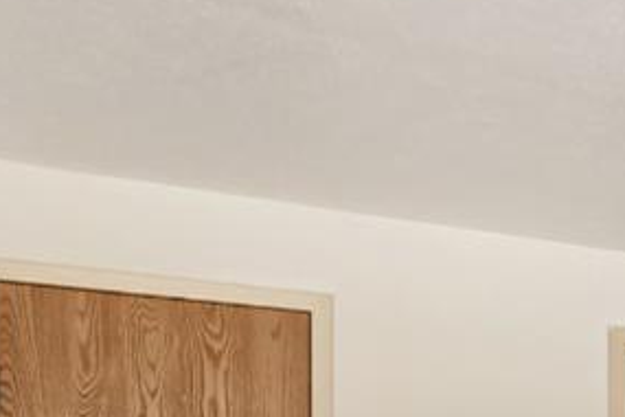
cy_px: 503
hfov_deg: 18.3
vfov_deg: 16.5
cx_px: 1215
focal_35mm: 79
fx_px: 1371
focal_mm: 15
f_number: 8
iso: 100
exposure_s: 1/8
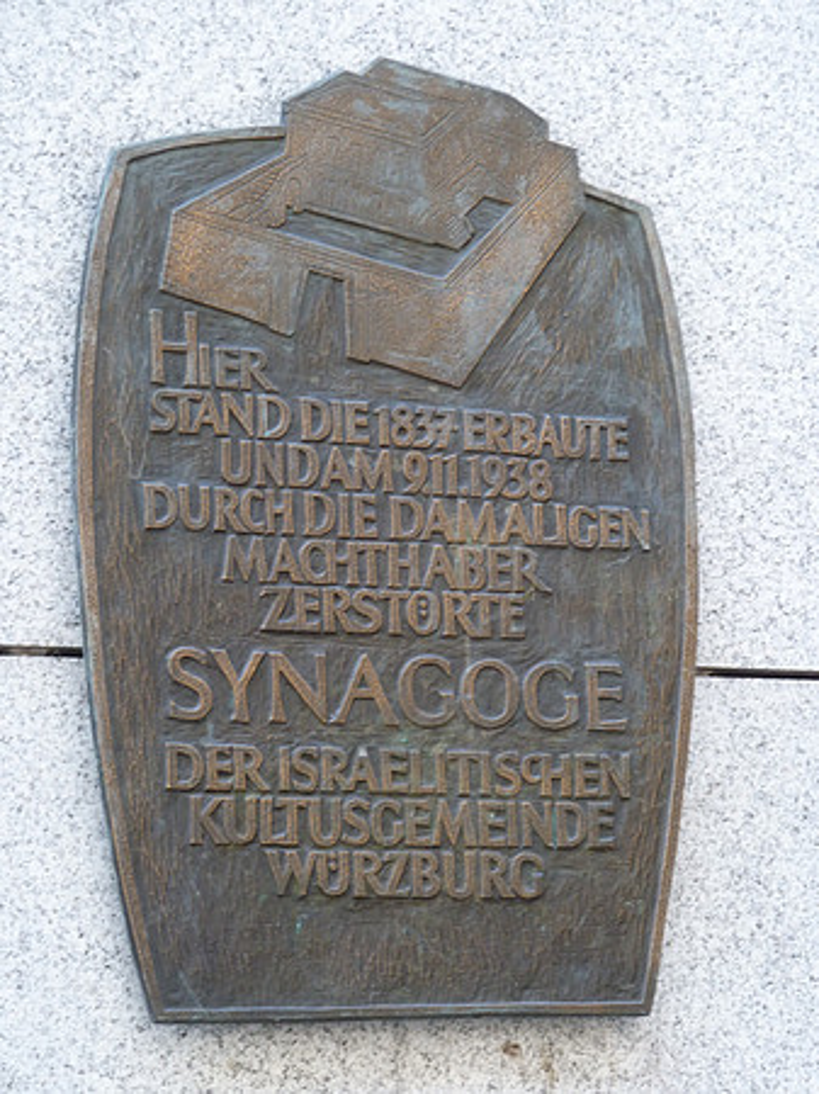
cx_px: 410
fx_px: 3505
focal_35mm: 111
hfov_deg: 13.3
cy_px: 547
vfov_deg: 17.7
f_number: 4.4
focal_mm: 18.2
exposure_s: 1/40
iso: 160
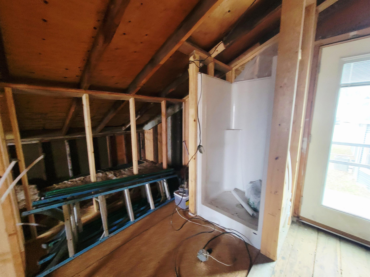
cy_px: 138
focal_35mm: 13
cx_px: 185
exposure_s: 1/40
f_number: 2.2
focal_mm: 2.2
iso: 320
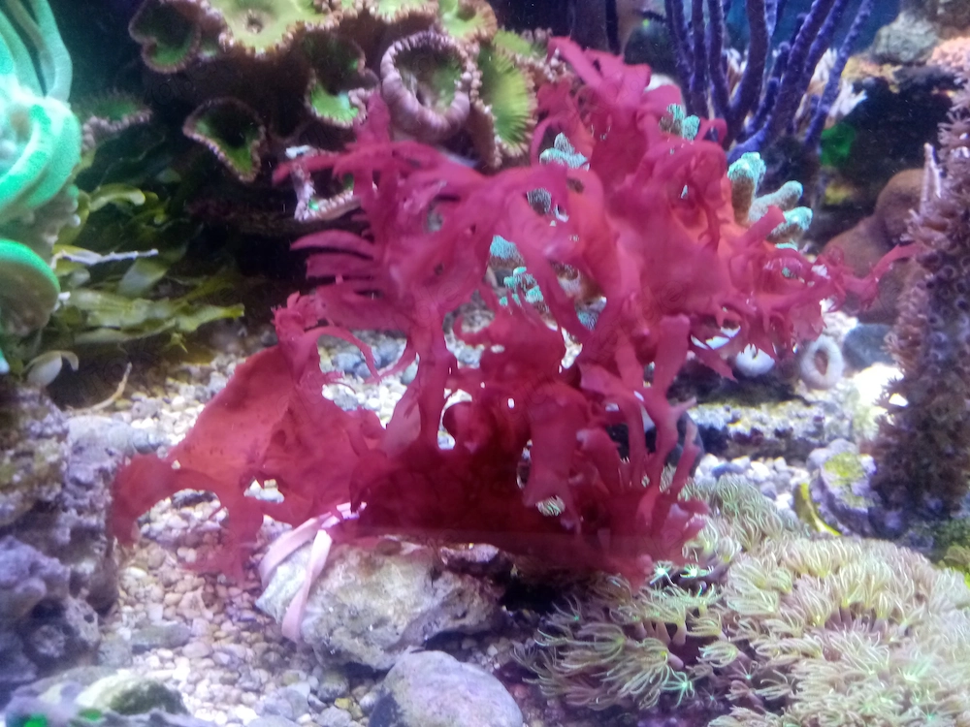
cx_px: 485
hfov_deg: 67.3
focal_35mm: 26
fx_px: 729
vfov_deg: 53.1
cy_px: 364
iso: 165
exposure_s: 1/33.3
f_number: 1.8
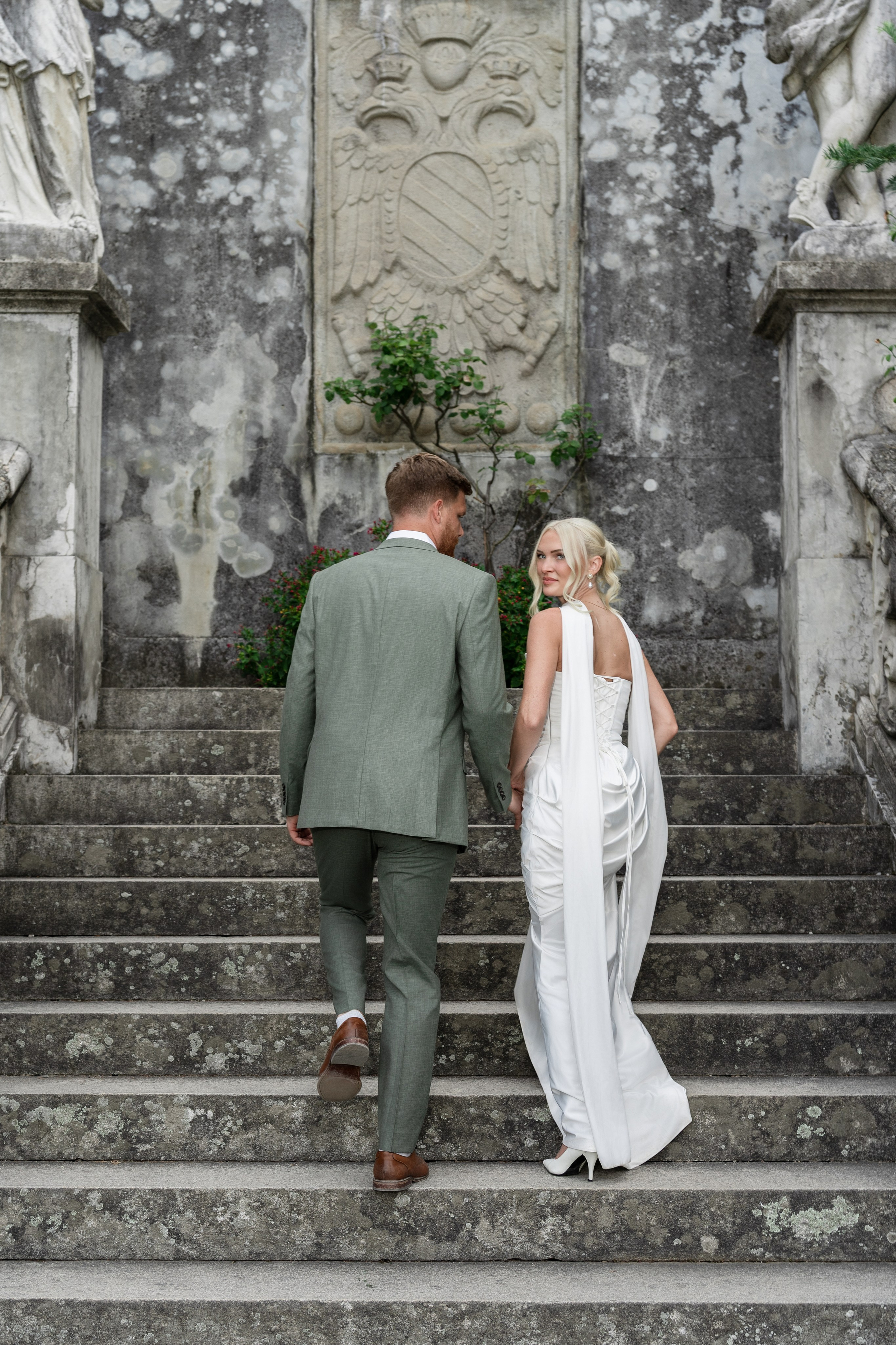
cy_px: 672
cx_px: 448
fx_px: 1680
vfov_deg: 43.6
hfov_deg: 29.9
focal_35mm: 45
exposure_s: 1/200
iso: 100
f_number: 5
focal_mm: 45
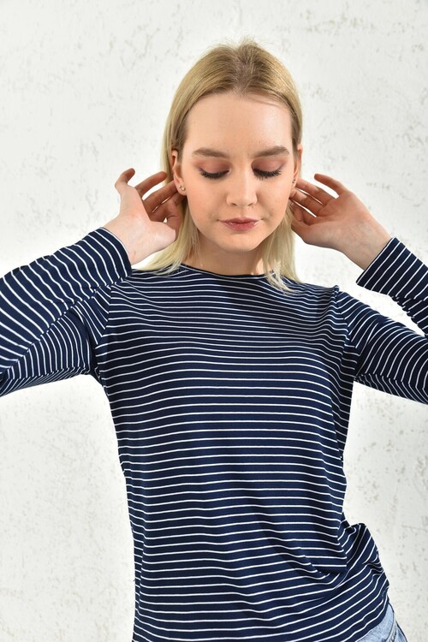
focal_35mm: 35
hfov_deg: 37.9
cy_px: 321
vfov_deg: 54.4
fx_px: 624
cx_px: 214
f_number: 7.1
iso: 100
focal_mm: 35
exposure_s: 1/160
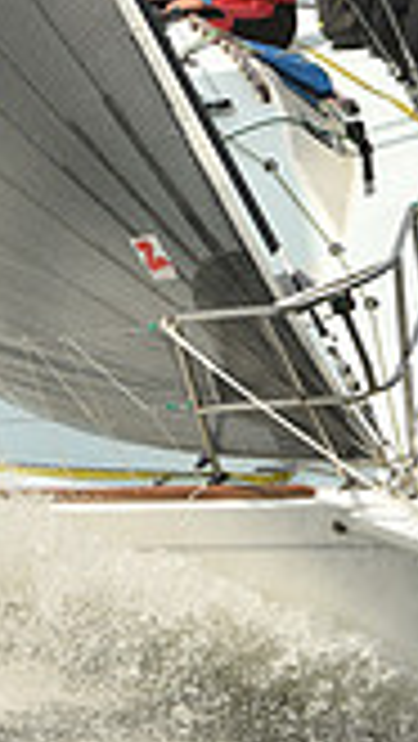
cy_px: 142
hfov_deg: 3.6
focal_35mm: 339
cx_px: 247
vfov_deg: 6.4
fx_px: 6670
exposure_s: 1/800
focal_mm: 92
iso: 250
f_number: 10
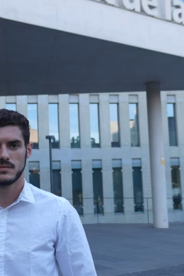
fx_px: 529
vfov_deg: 29.2
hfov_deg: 19.7
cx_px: 126
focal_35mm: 69
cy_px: 129
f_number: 3.5
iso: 100
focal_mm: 20
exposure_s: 1/80
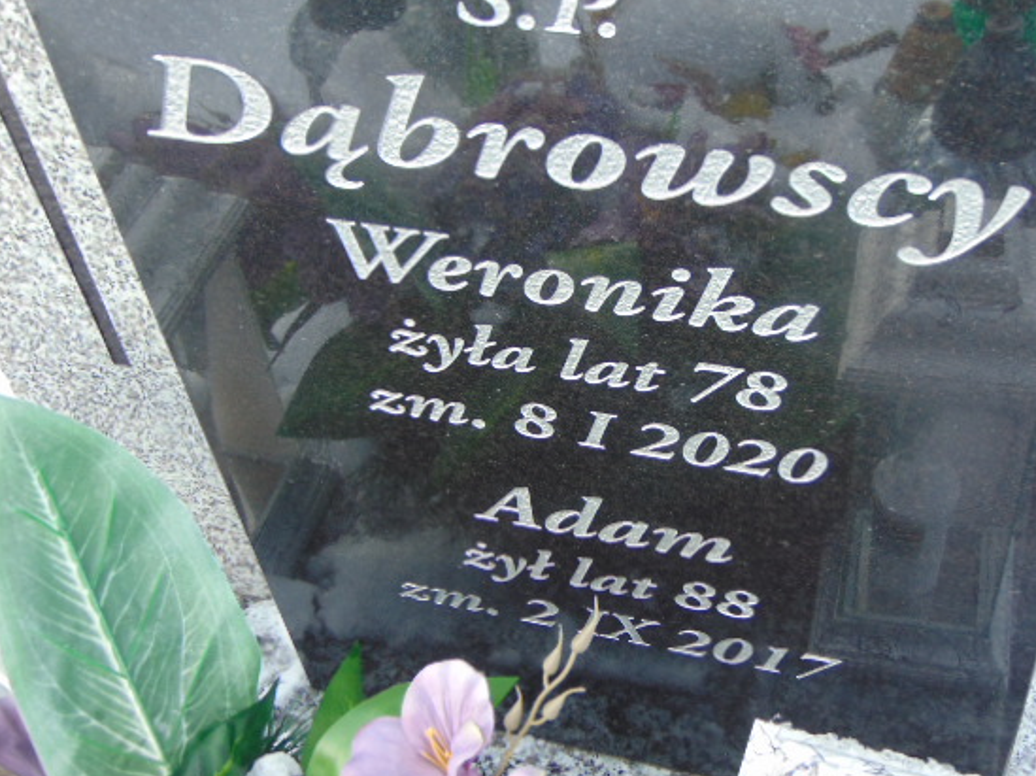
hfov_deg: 38.8
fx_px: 1466
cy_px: 378
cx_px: 600
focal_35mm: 49
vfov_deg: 29.6
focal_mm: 7.6
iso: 80
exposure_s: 1/160
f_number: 3.3
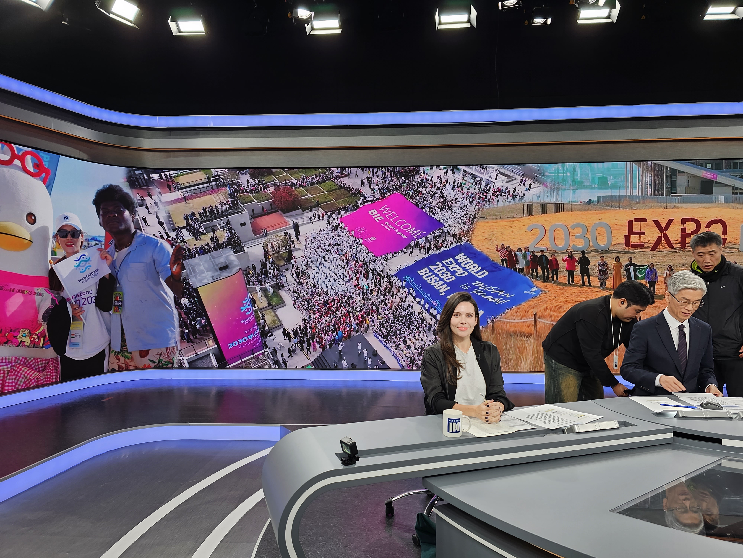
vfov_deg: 58.9
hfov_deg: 73.9
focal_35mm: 23
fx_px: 494
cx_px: 372
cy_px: 279
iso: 25
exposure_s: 1/61
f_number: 1.7
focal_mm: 6.3
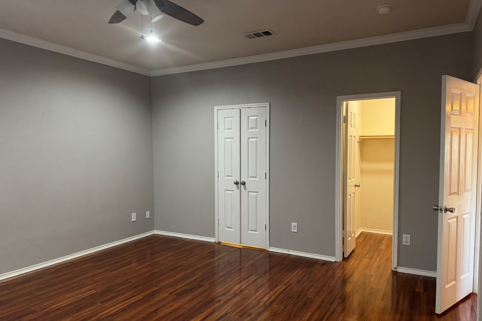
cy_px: 167
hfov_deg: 71.5
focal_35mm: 25
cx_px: 241
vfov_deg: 51.3
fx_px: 335
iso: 250
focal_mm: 6.76
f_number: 1.78
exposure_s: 1/60
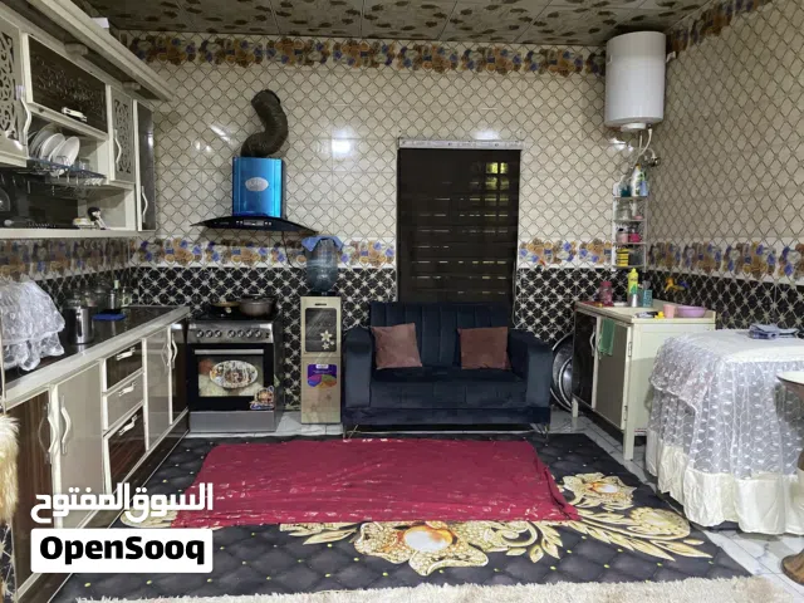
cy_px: 302
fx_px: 604
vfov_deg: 53.1
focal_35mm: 26
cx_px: 402
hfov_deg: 67.3
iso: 500
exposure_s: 1/25
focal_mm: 4.25
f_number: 1.8
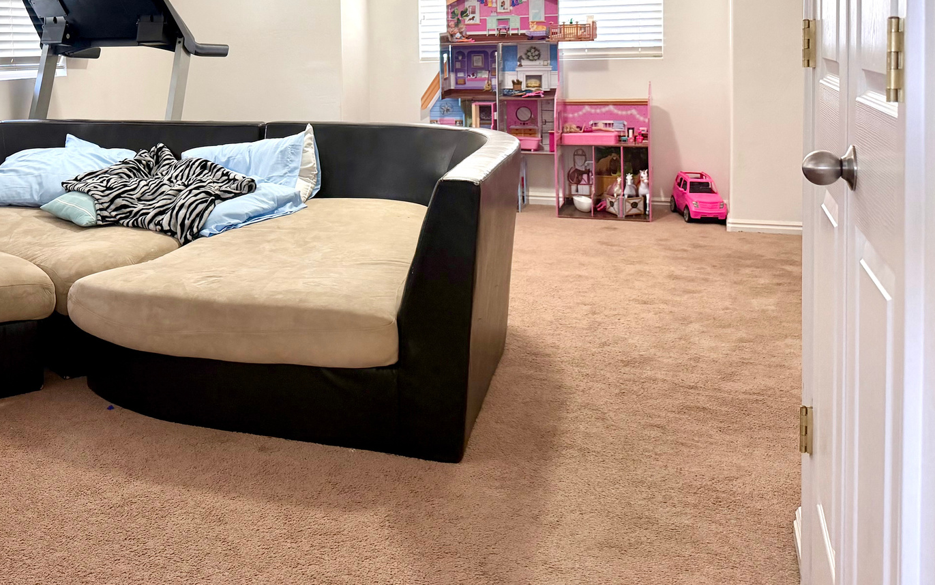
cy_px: 91
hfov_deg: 49.8
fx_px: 968
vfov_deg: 32.4
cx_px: 254
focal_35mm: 38
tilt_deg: -2.9
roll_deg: +2.3
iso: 200
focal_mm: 6.76
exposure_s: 1/86
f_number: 1.78
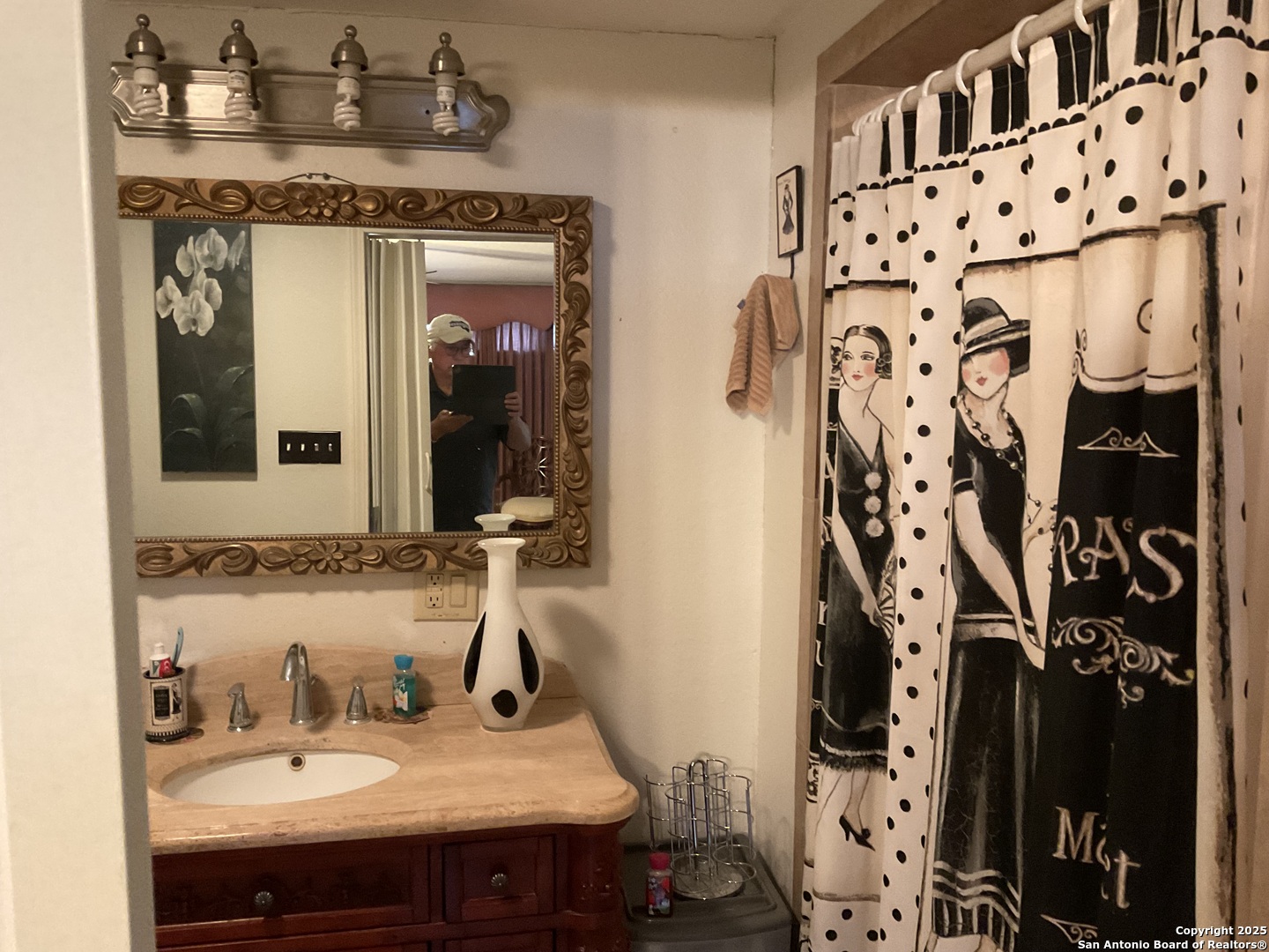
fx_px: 1063
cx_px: 634
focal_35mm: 29
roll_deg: -0.4
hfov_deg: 61.7
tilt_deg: -4.0
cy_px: 476
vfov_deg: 48.2
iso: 320
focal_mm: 3
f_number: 1.8
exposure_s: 1/30
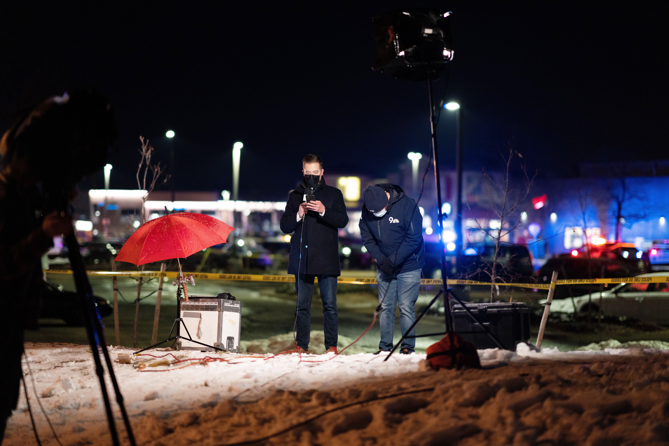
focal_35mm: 85
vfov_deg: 16.1
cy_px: 223
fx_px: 1579
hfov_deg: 23.9
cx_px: 334
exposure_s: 1/200
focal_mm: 85
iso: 1250
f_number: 1.4
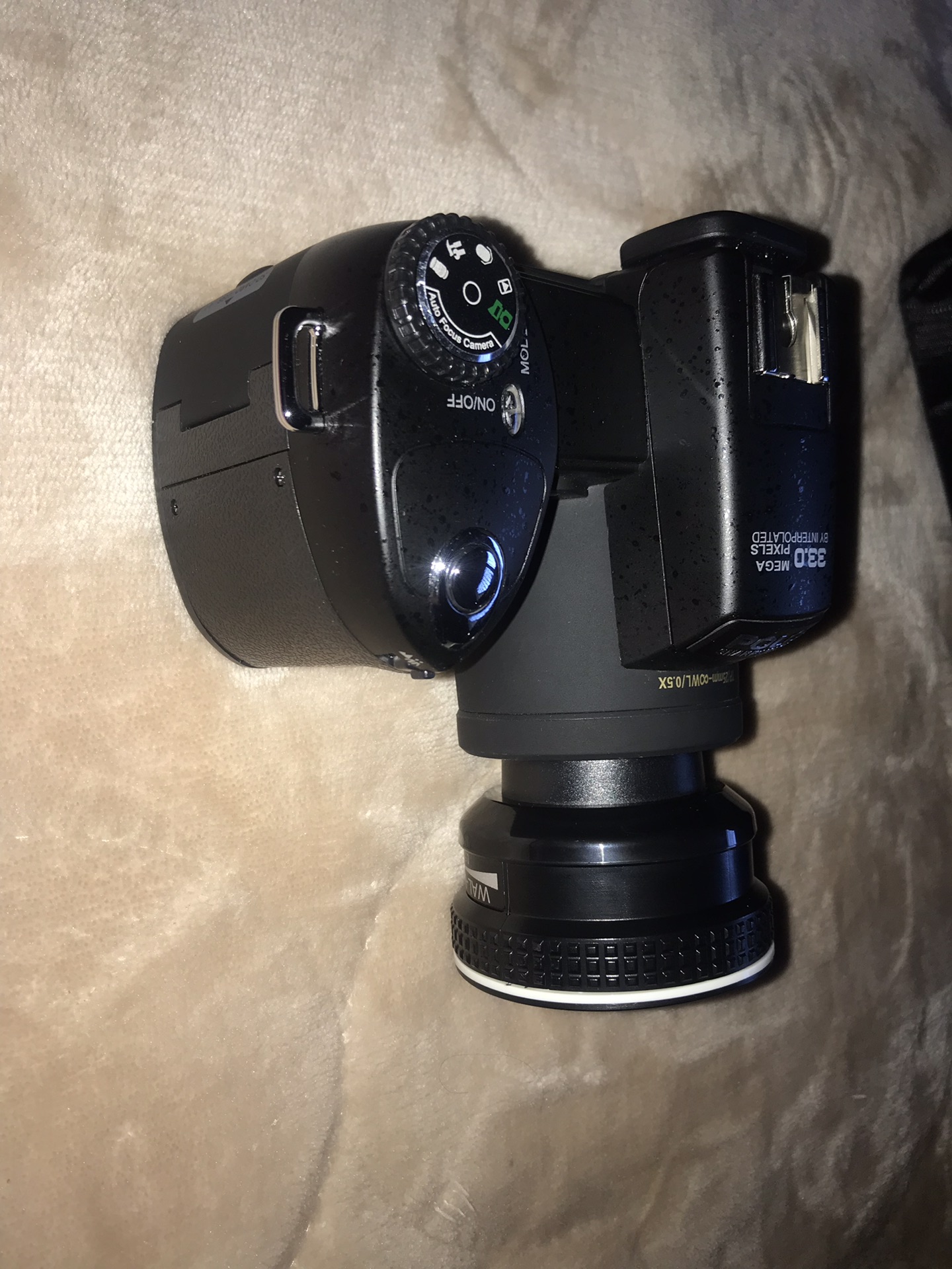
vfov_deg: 63.4
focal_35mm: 28
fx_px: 1027
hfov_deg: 49.7
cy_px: 634
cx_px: 476
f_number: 1.8
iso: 20
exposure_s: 1/97
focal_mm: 3.99
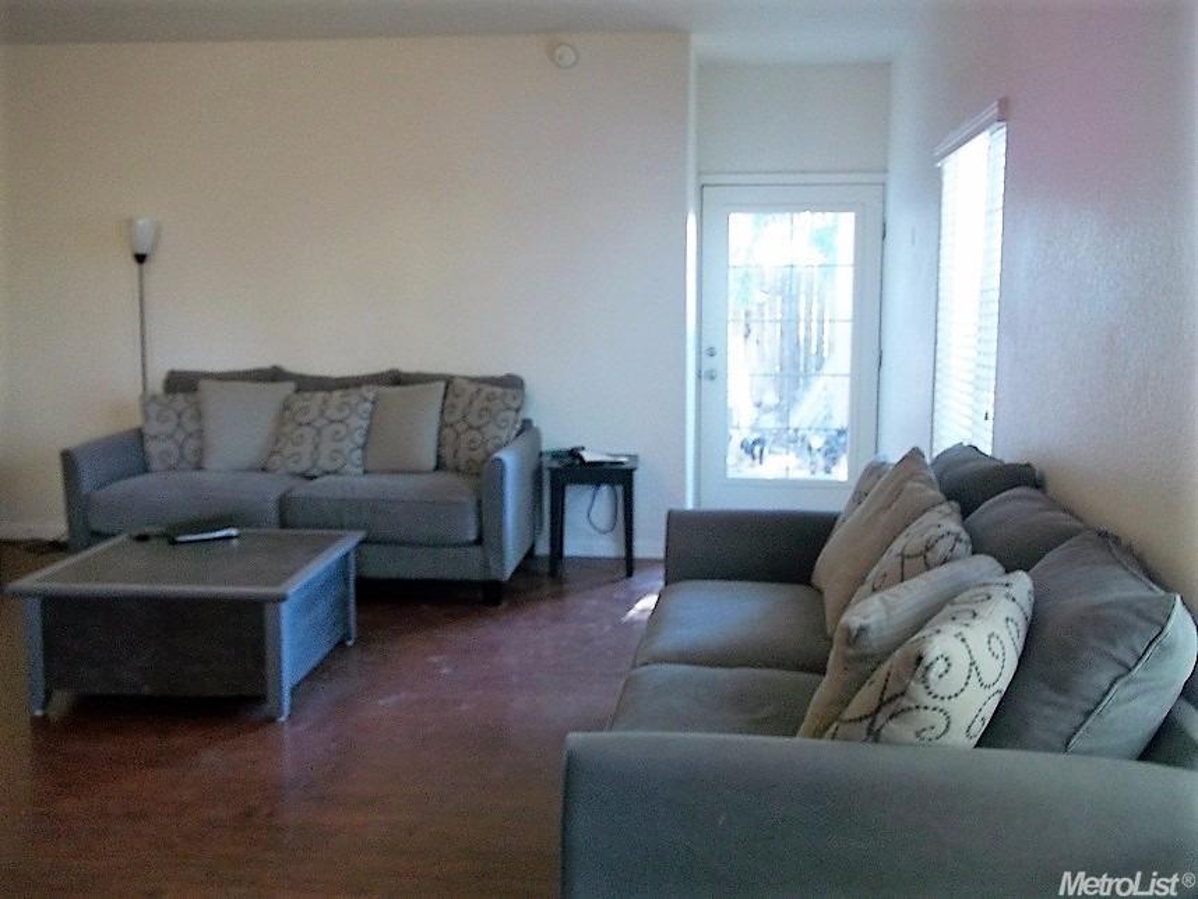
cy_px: 450
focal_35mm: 32
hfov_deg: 56.8
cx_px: 599
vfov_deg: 44.2
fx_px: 1108
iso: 160
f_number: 2.9
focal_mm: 5.7
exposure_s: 1/20
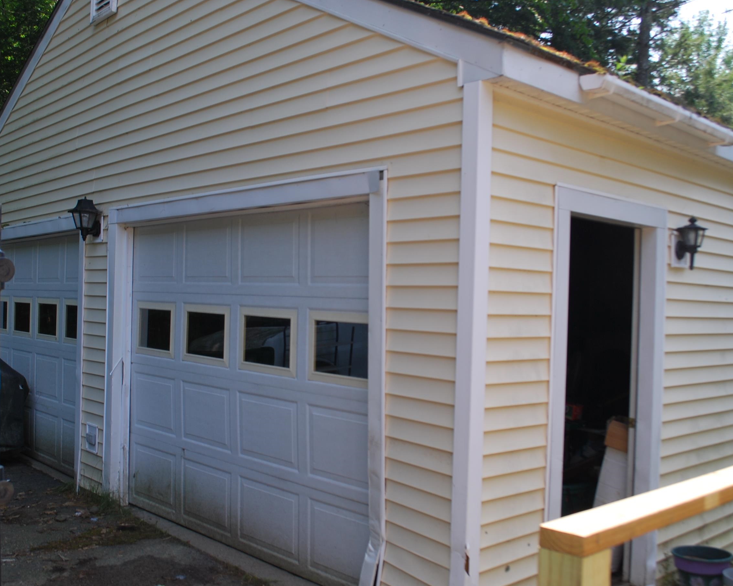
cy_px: 300
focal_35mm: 36
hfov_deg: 50.2
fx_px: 781
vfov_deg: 41.2
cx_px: 328
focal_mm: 20
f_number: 6.3
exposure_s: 1/160
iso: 100
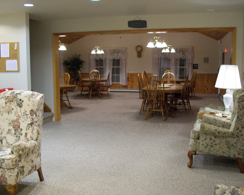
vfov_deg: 39.2
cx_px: 117
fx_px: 274
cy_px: 98
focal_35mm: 38
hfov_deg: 47.9
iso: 160
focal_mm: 6
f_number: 2.7
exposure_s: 1/20
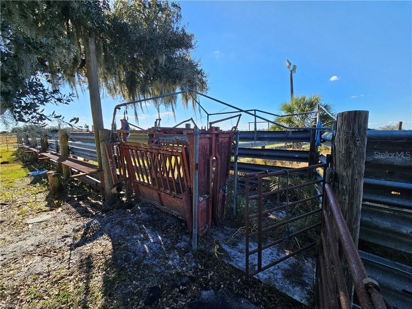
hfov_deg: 106.2
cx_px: 206
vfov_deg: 89.9
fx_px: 155
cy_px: 154
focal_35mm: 13
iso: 50
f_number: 2.2
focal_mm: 2.2
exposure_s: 1/748
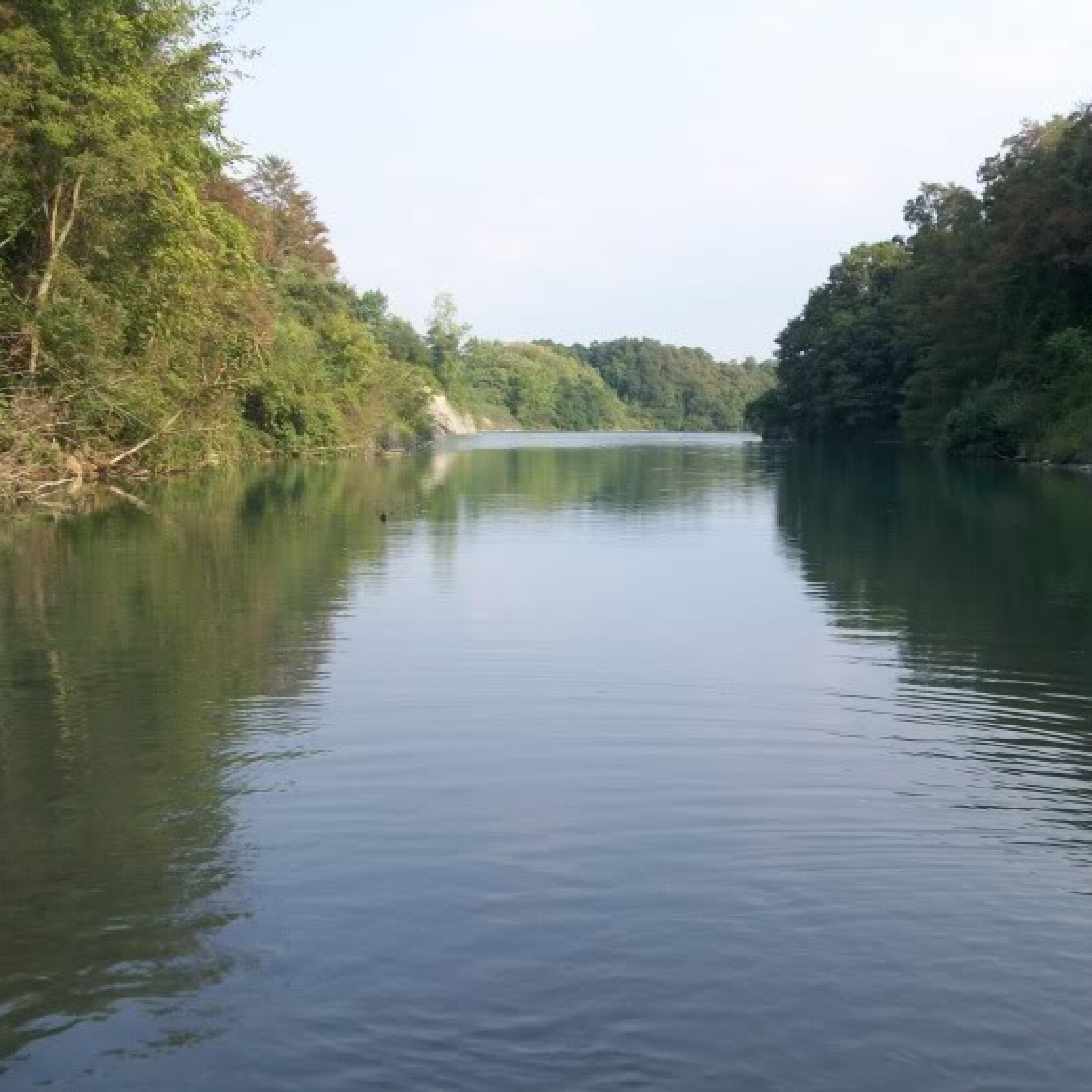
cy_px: 521
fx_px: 1499
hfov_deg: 39.7
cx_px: 687
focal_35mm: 42
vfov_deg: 40.0
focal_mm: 5.7
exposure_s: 1/353
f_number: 2.8
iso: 64
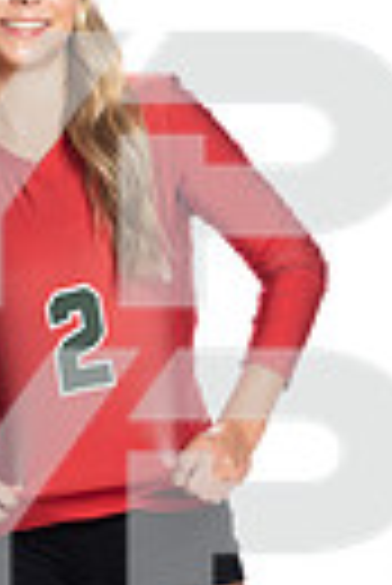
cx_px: 77
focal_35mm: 173
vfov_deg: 11.8
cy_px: 490
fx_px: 2818
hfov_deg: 7.9
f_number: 8
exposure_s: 1/250
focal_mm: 50
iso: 400
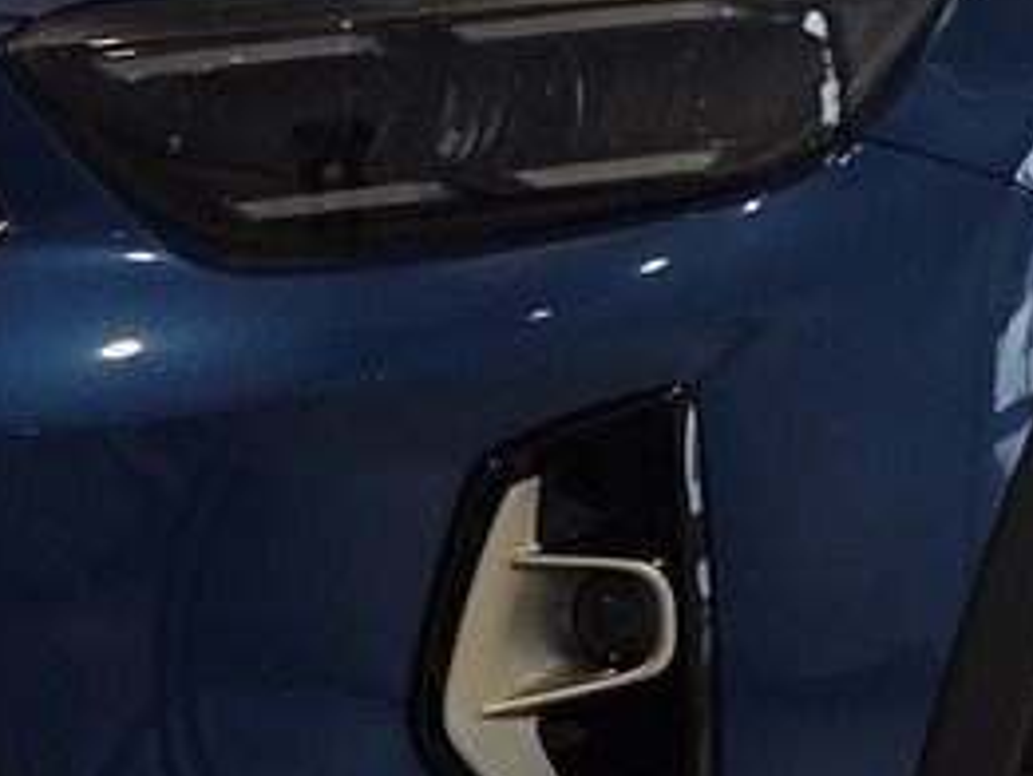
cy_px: 206
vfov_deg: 11.7
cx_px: 356
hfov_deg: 15.5
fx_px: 3792
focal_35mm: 127
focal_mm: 5.4
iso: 80
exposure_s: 1/960
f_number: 1.8
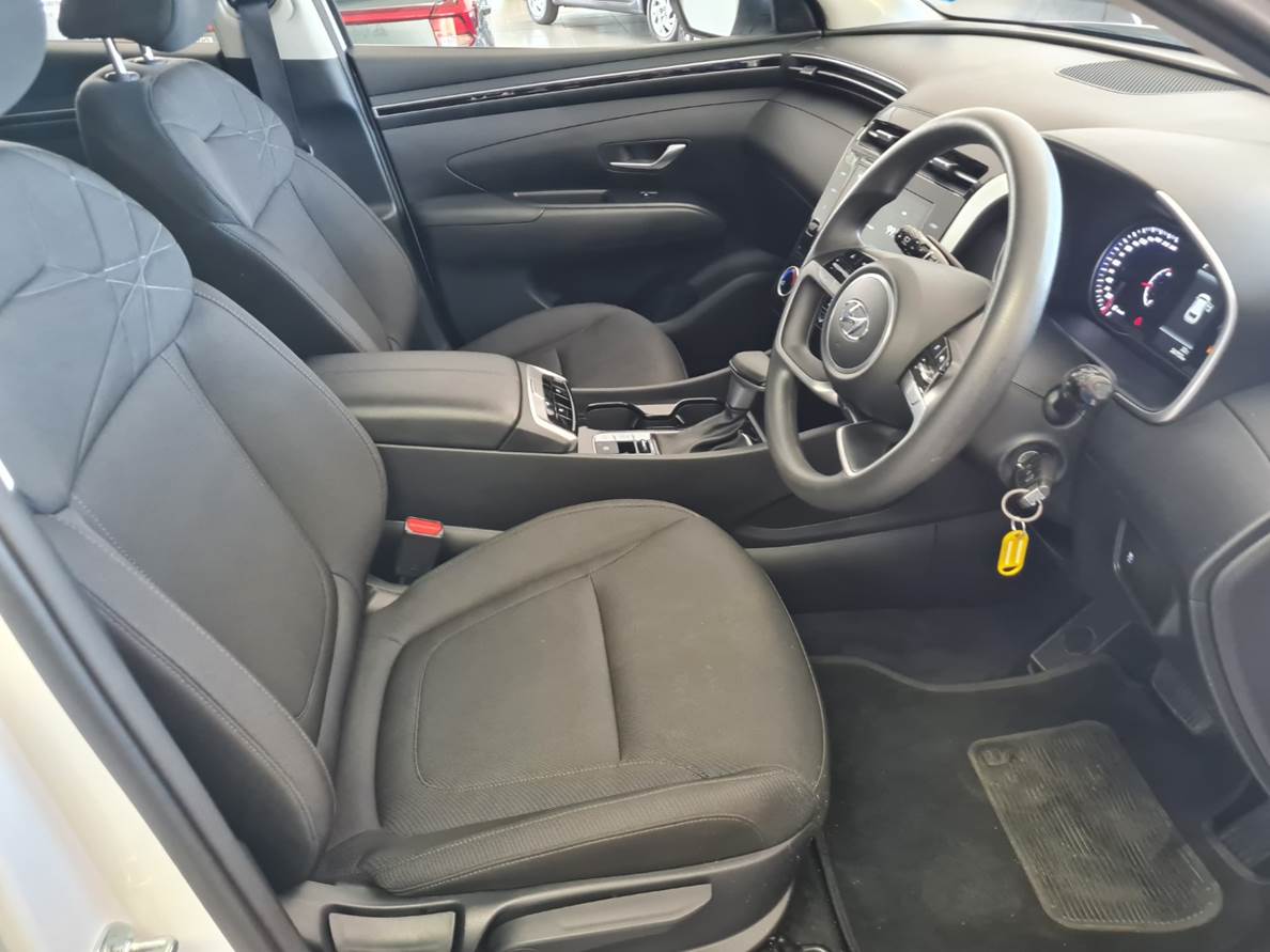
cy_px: 476
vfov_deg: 53.1
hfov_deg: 67.3
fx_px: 954
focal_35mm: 26
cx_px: 635
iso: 640
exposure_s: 1/50
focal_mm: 5.4
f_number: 1.8
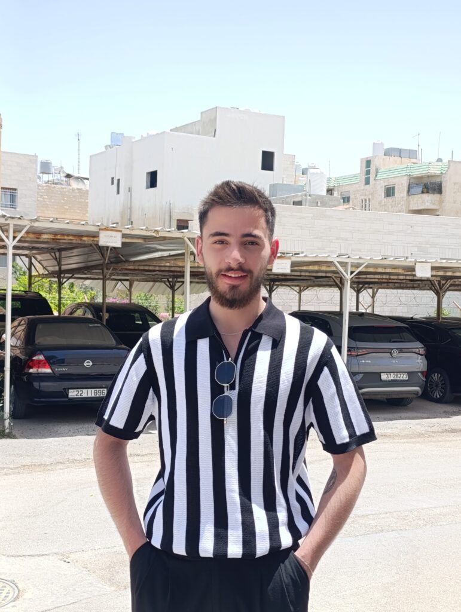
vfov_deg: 41.2
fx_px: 815
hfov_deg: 31.6
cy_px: 306
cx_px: 230
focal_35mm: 46
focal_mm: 6.11
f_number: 1.65
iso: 50
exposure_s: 1/347
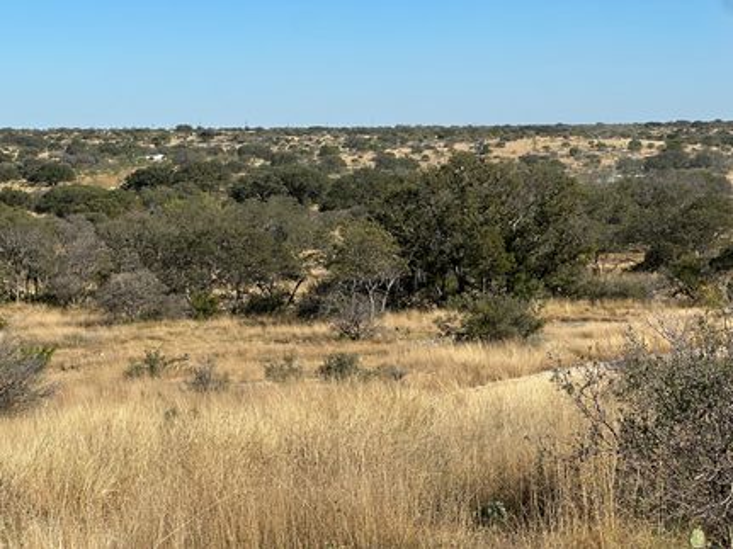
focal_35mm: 77
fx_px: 1630
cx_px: 366
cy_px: 274
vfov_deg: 19.1
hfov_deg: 25.3
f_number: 2.8
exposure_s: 1/786
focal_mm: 9
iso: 32
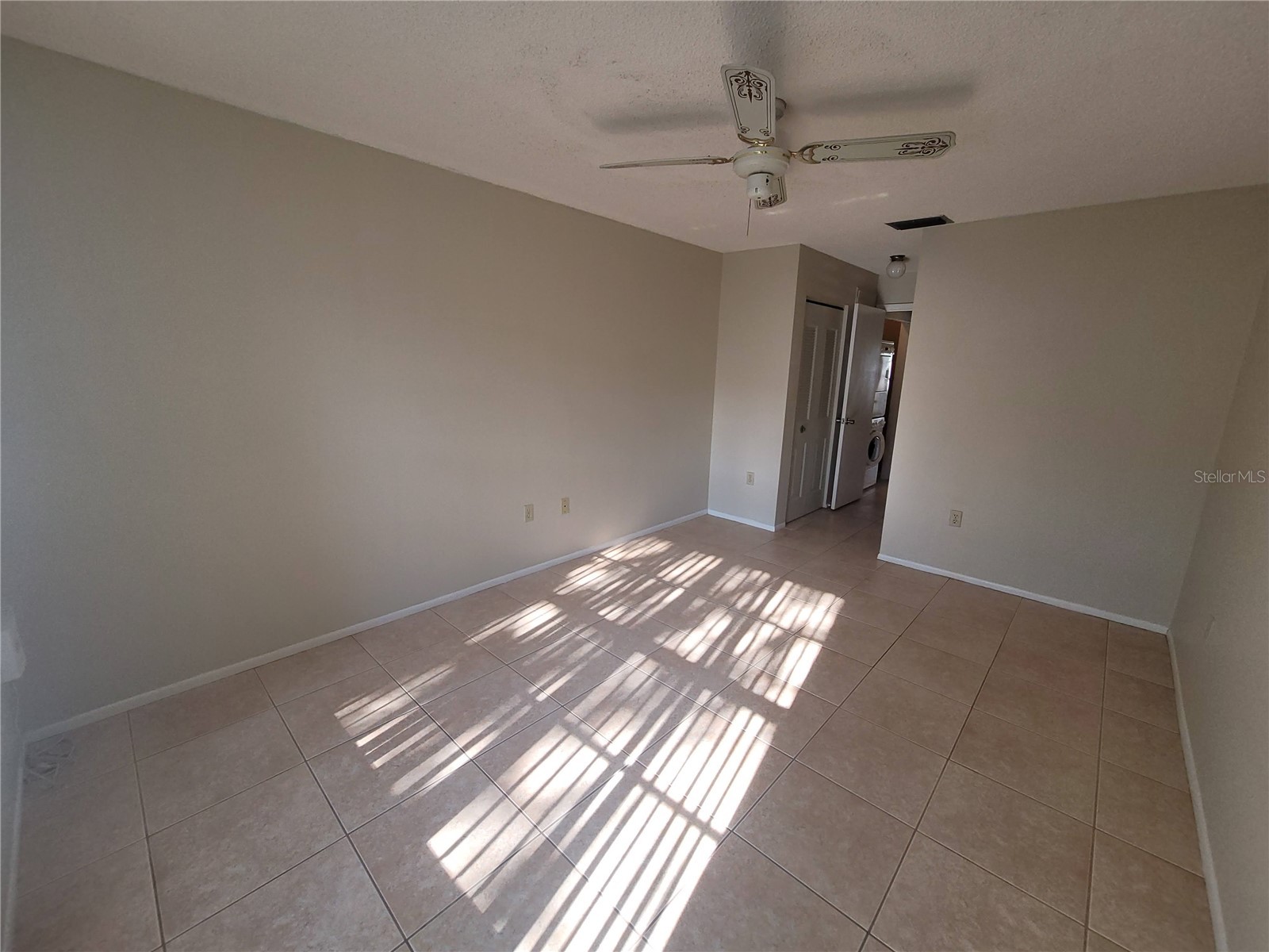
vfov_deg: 89.9
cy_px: 476
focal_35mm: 13
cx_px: 634
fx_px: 477
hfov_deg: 106.2
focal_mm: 2.2
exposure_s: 1/120
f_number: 2.2
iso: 100
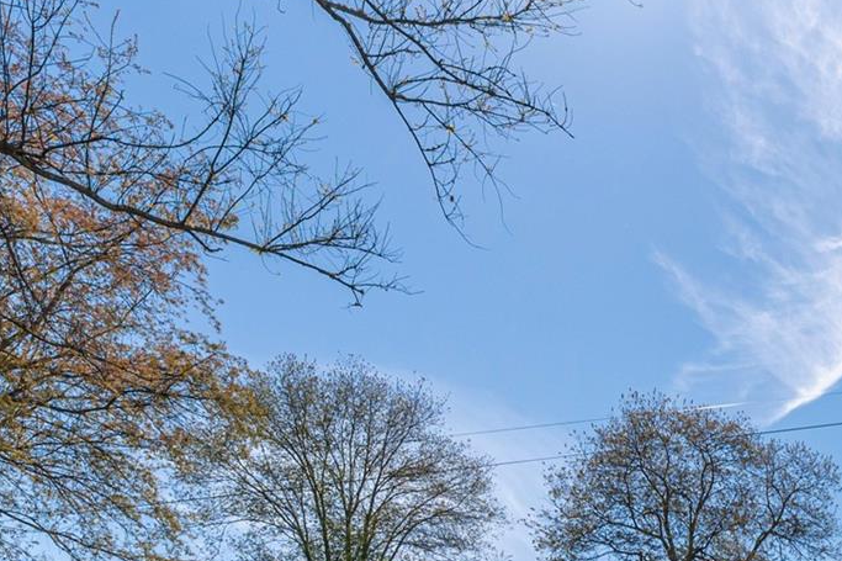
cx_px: 939
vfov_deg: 25.7
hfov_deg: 38.1
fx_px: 982
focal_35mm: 42
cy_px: 789
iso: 320
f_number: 8
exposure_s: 1/3200
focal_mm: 14
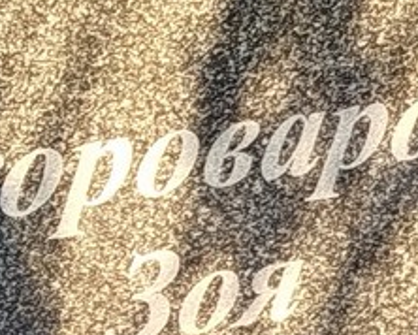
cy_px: 393
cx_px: 47
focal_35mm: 253
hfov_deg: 7.6
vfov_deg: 6.1
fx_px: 3133
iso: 80
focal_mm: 5.31
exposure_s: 1/100
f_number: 1.7
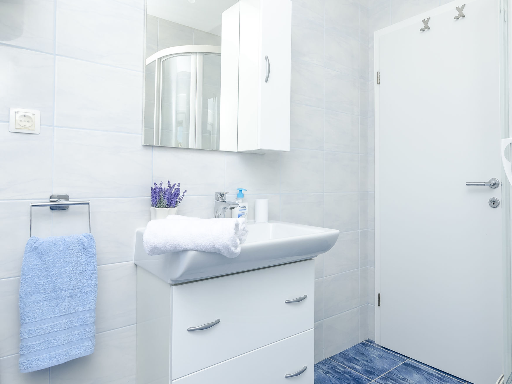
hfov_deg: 73.2
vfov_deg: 58.7
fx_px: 340
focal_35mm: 23
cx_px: 304
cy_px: 170
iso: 320
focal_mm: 10
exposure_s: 1/80
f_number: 9
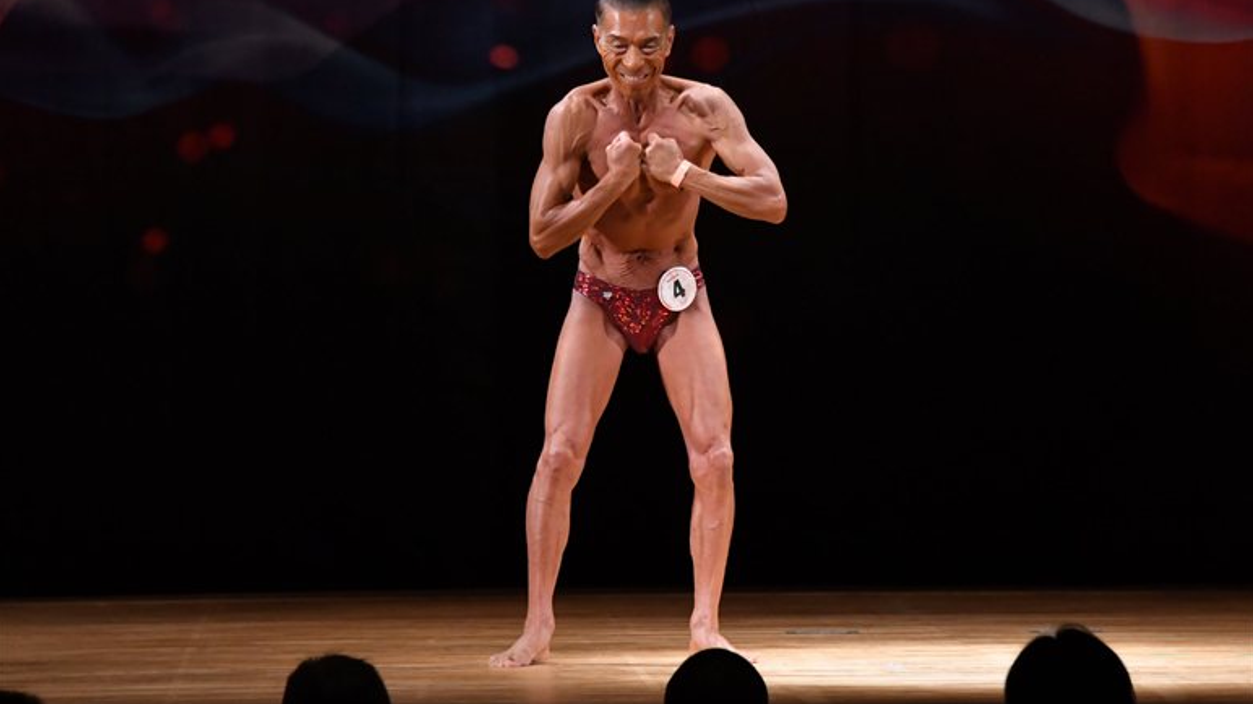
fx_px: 8903
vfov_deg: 4.5
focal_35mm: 268
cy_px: 300
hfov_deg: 8.1
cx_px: 626
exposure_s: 1/400
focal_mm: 170
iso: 4000
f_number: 5.6
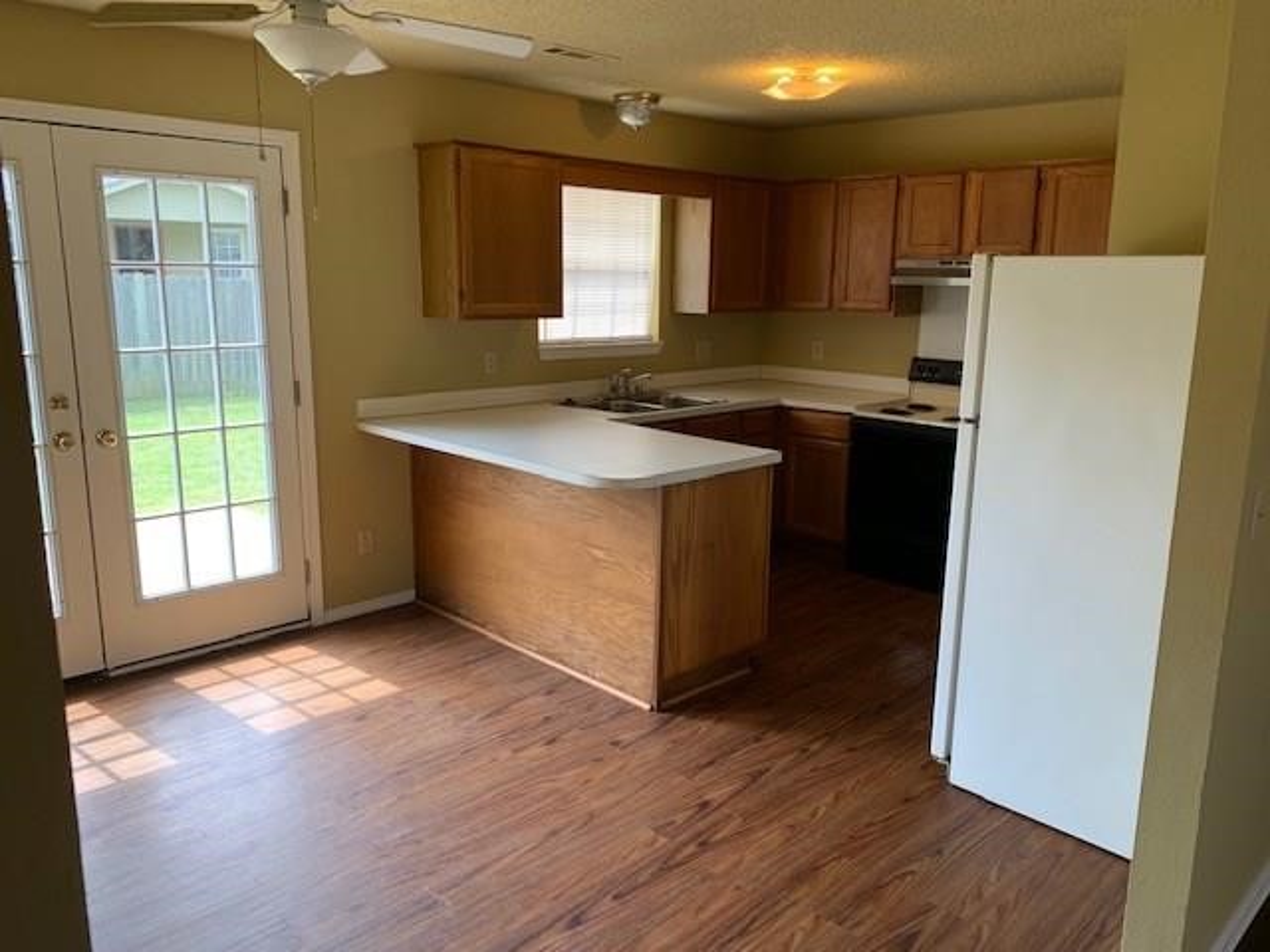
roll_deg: -1.4
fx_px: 954
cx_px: 635
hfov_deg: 67.3
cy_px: 476
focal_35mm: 26
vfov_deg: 53.1
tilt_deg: -9.9
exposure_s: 1/121
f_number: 1.8
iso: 50
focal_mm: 4.25
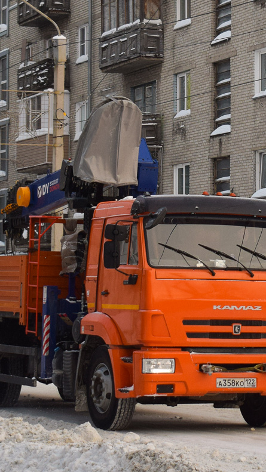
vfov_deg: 26.2
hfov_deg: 14.9
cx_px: 167
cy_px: 236
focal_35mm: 81
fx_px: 1016
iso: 400
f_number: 4.5
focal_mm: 34
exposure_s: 1/800
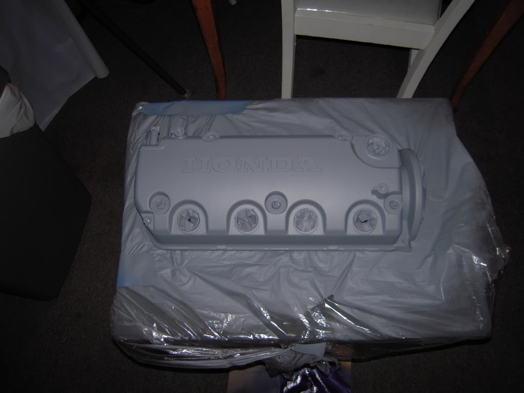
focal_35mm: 28
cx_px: 262
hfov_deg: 63.4
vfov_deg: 49.7
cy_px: 196
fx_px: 424
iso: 100
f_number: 2.7
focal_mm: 5
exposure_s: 1/20
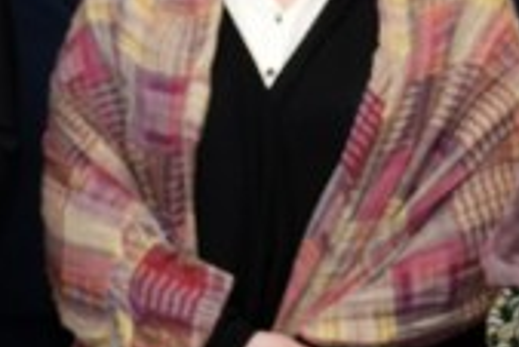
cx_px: 356
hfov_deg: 10.9
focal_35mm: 188
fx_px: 2713
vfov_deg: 7.3
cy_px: 60
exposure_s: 1/200
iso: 1000
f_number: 4
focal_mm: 31
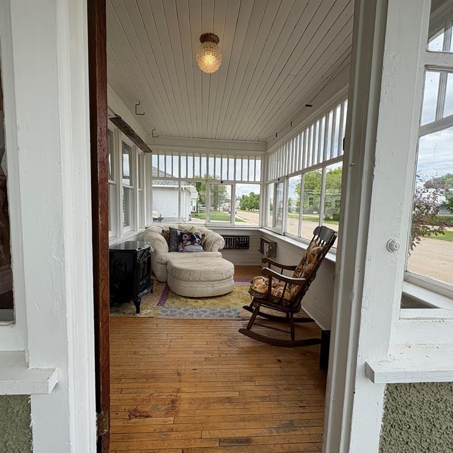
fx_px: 252
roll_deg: -0.9
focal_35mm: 17
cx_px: 221
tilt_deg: -4.6
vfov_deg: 84.0
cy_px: 230
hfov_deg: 84.0
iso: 40
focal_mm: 2.22
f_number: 2.2
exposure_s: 1/771
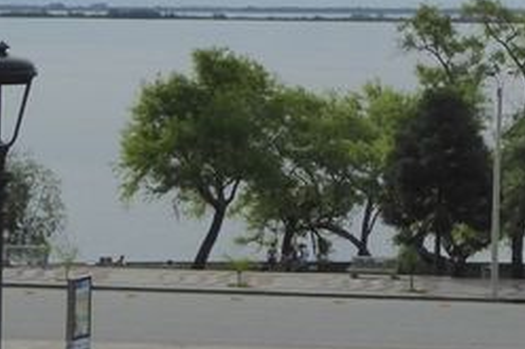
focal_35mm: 178
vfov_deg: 7.6
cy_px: -93
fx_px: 2594
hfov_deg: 11.2
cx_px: 756
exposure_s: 1/800
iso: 160
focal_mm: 9
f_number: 5
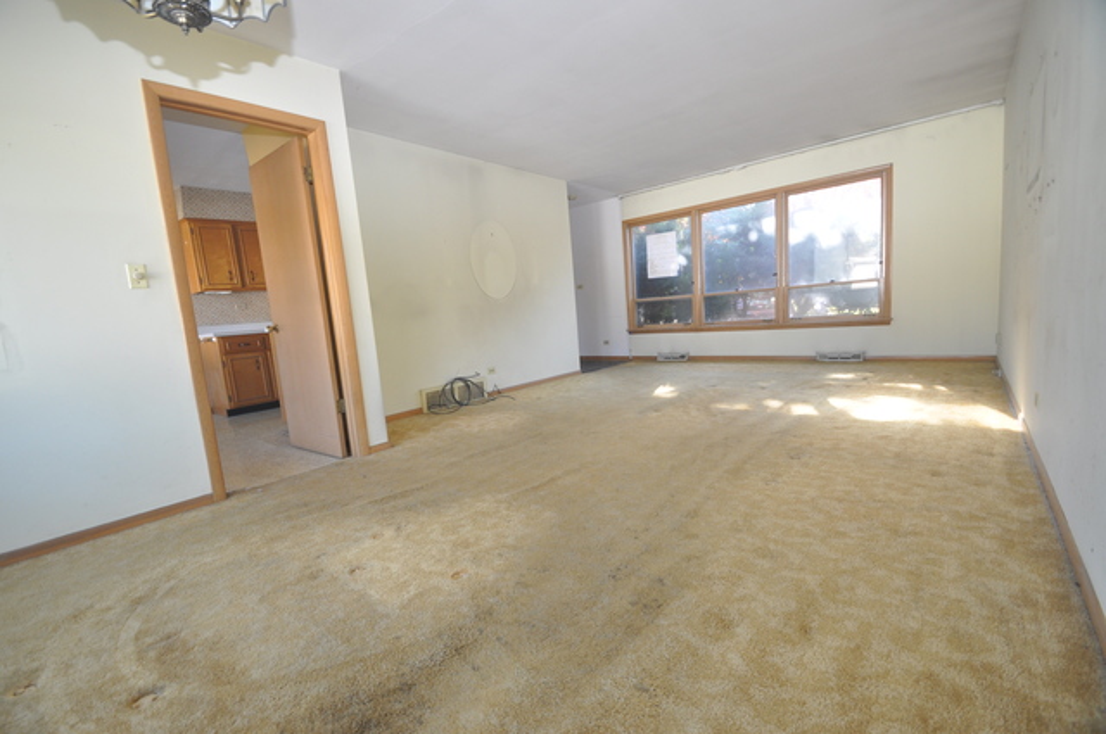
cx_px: 553
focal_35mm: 15
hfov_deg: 100.5
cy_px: 367
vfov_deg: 77.2
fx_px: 460
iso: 640
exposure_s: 1/60
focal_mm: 10
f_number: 5.6
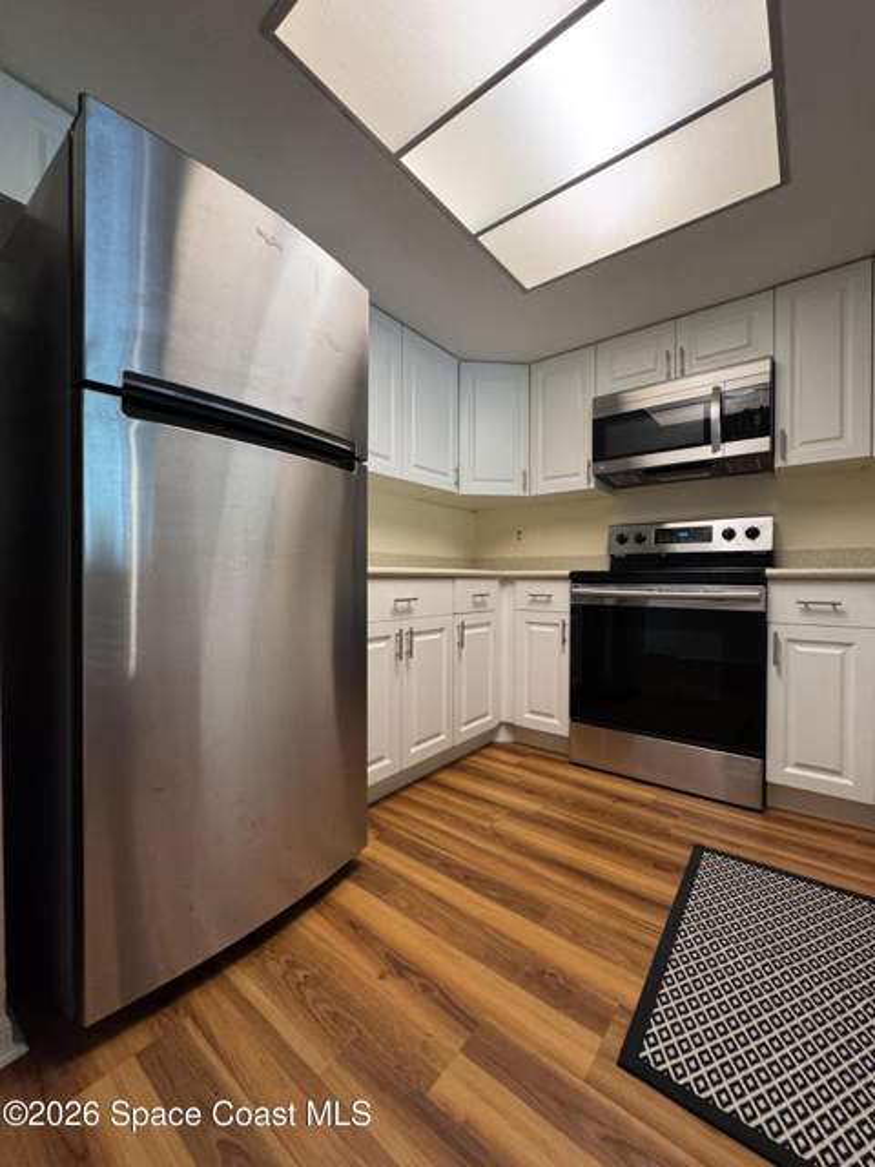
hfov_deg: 85.7
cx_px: 438
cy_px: 584
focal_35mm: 14
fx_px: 472
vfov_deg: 102.1
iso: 500
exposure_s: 1/60
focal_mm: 2.22
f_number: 2.2
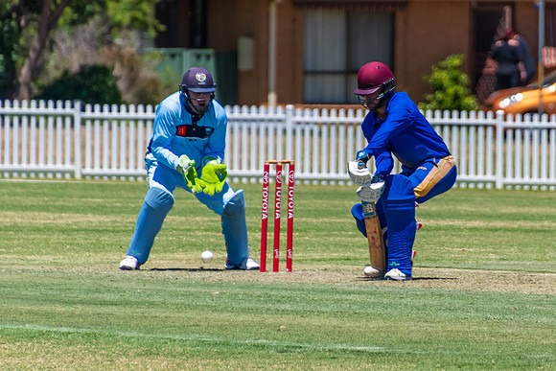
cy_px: 122
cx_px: 386
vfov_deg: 1.4
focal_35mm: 970
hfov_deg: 2.1
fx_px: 14987
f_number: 6.3
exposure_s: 1/2000
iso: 400
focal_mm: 400
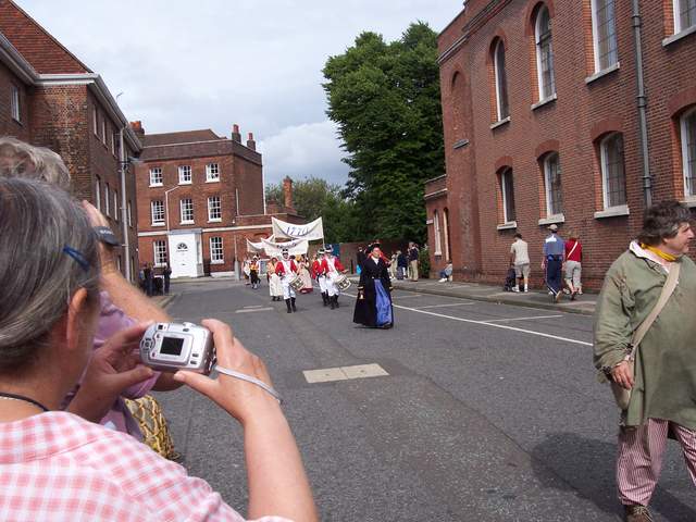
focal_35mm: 38
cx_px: 348
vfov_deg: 37.7
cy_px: 261
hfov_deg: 49.0
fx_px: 764
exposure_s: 1/500
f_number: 4.8
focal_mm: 8
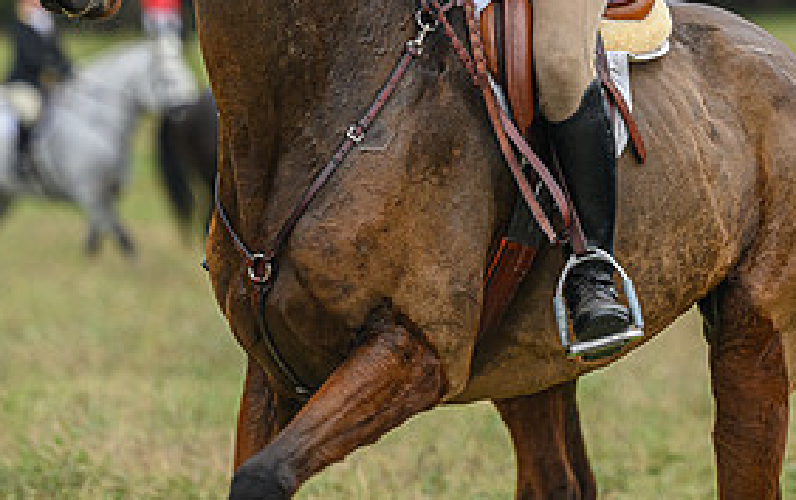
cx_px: 493
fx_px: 7667
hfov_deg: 5.9
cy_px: -28
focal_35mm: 353
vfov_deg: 3.7
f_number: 3.2
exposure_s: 1/640
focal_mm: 145
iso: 500
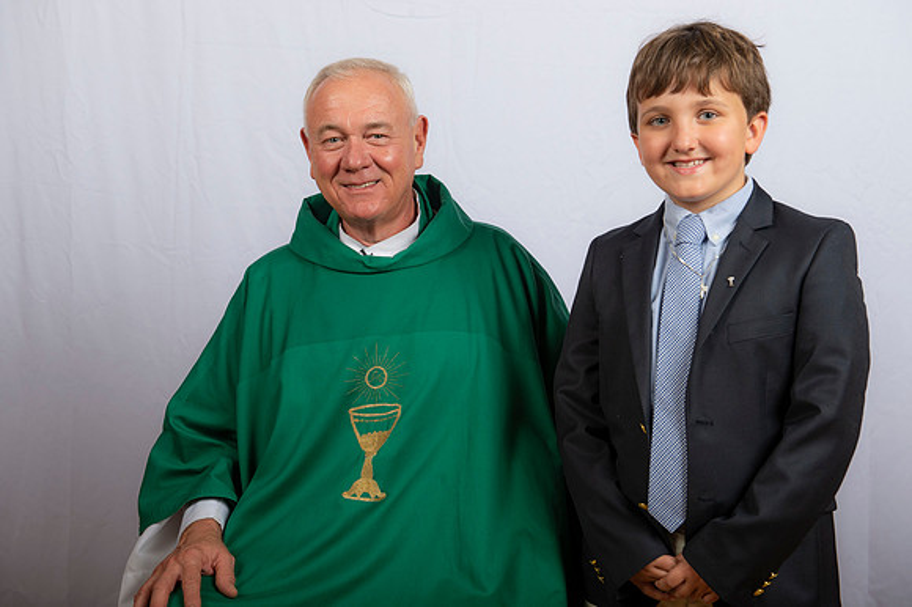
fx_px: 1418
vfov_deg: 24.2
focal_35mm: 56
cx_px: 456
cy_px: 304
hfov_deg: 35.7
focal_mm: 56
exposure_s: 1/200
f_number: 8
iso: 320
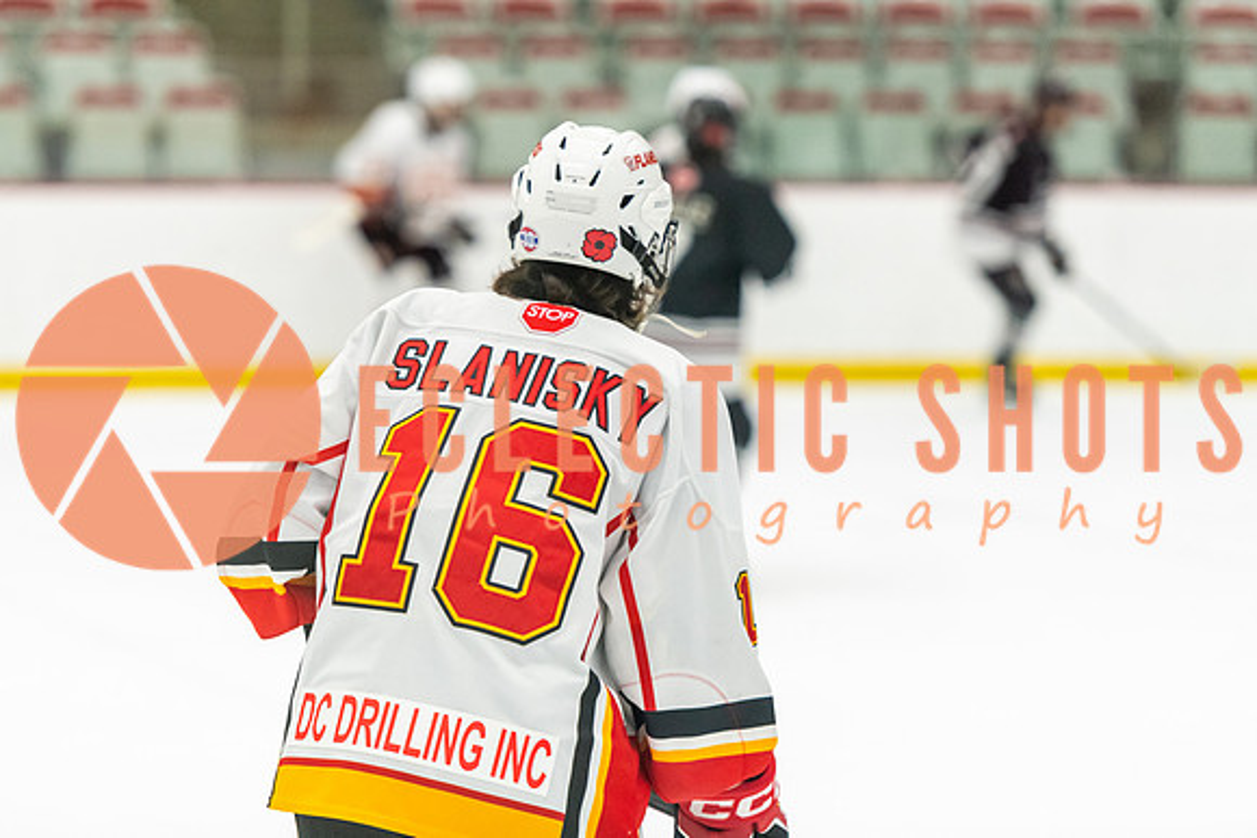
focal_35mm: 171
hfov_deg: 12.0
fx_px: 5978
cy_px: 369
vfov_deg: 8.0
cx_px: 584
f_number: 2.8
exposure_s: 1/640
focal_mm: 150
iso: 3200
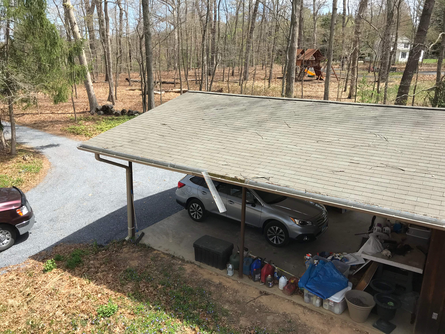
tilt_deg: -17.1
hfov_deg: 63.4
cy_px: 167
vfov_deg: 49.7
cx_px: 222
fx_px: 360
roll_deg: -0.7
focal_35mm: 28
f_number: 1.8
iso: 20
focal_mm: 3.99
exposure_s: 1/1100
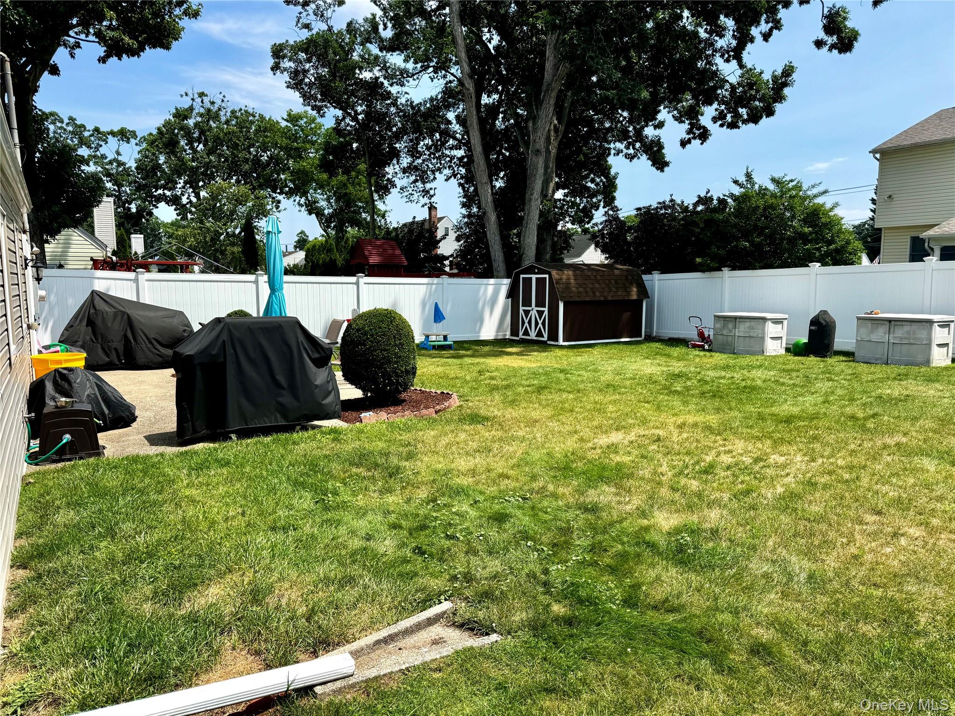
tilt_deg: -6.6
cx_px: 478
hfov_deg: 71.6
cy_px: 358
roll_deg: -0.1
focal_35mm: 24
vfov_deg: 56.8
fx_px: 662
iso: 80
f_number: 1.78
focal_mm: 6.76
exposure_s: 1/3247
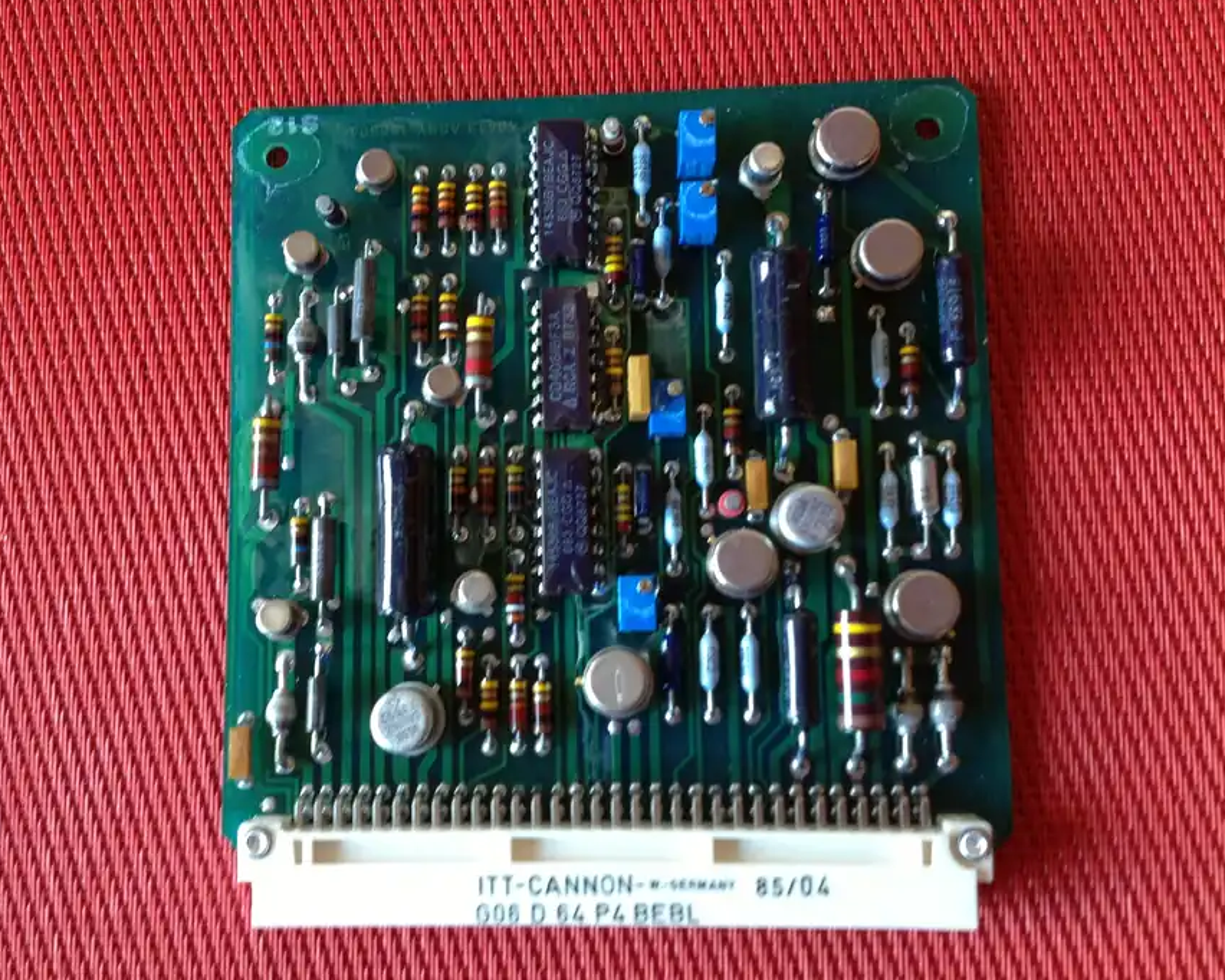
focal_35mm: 40
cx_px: 531
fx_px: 1451
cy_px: 458
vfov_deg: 37.3
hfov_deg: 45.7
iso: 160
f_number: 2.4
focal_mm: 4.28
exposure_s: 1/15
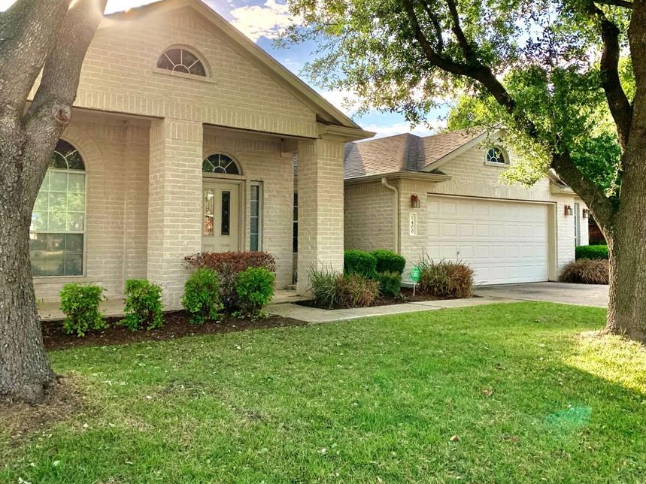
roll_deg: -0.8
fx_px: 578
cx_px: 342
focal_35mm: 31
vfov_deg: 45.3
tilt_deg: +3.5
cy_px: 211
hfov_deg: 58.3
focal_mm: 4.25
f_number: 1.8
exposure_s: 1/2755
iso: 25
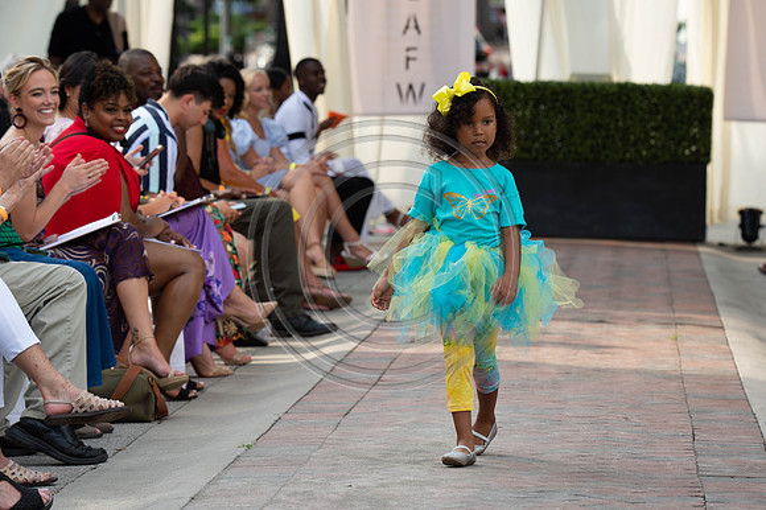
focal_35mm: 180
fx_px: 3828
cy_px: 255
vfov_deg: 7.6
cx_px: 383
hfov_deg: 11.4
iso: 400
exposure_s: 1/160
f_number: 10
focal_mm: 180
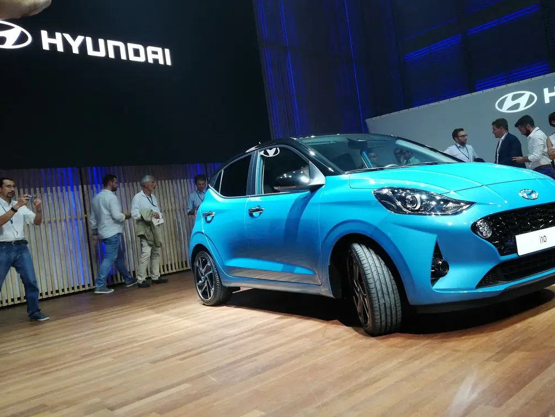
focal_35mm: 31
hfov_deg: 58.1
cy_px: 194
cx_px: 318
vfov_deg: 45.4
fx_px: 497
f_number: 2.2
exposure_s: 1/50
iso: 160
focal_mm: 3.81
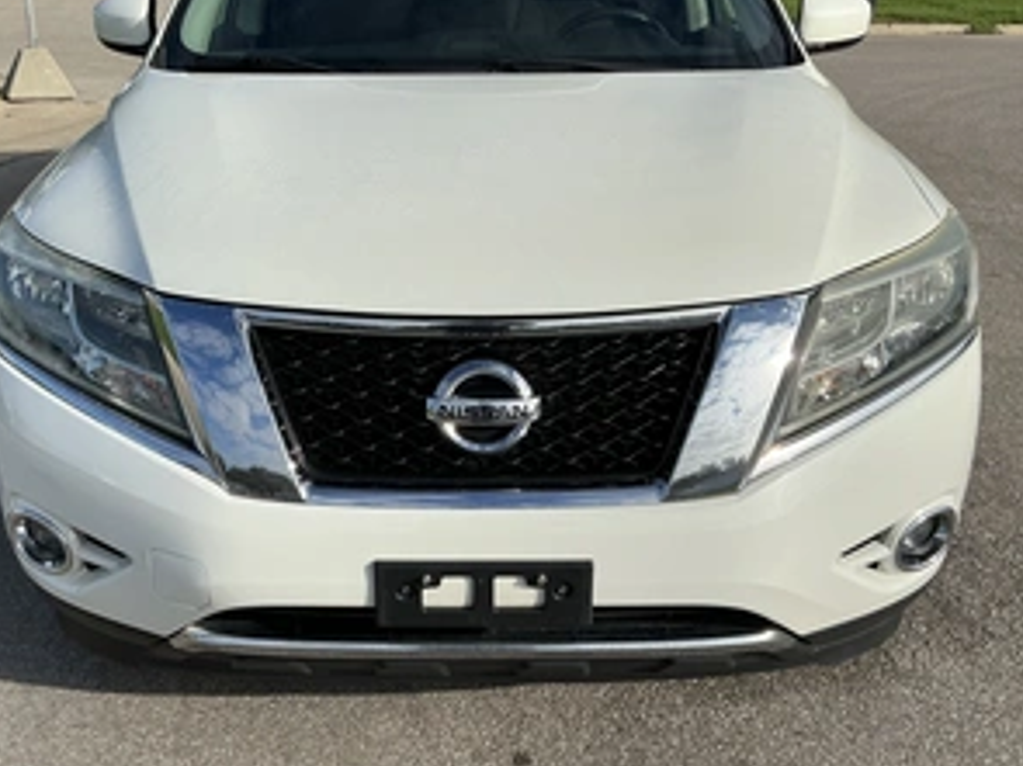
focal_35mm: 38
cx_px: 454
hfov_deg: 48.9
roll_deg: +0.6
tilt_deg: -20.7
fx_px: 1123
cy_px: 388
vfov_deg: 37.7
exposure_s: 1/3125
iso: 25
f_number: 1.8
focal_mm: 3
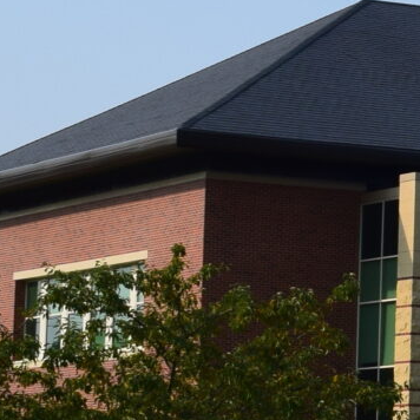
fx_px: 3020
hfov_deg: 7.2
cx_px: 1186
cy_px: 193
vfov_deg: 8.0
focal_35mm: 220
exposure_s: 1/500
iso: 320
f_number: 11
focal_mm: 24
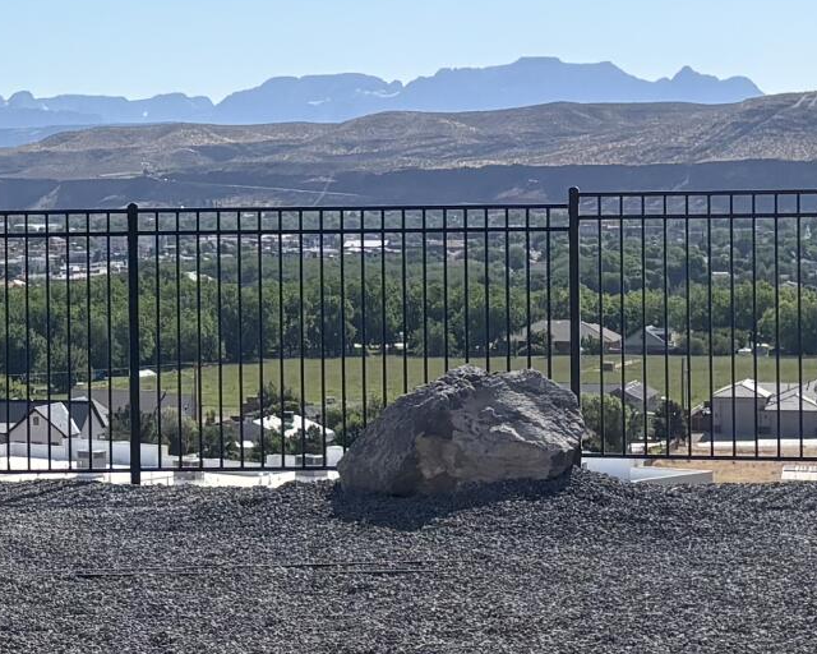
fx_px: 2877
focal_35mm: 119
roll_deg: +0.5
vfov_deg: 12.9
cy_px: 192
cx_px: -243
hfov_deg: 15.4
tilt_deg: -0.4
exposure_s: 1/5952
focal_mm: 5.96
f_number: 1.6
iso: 50
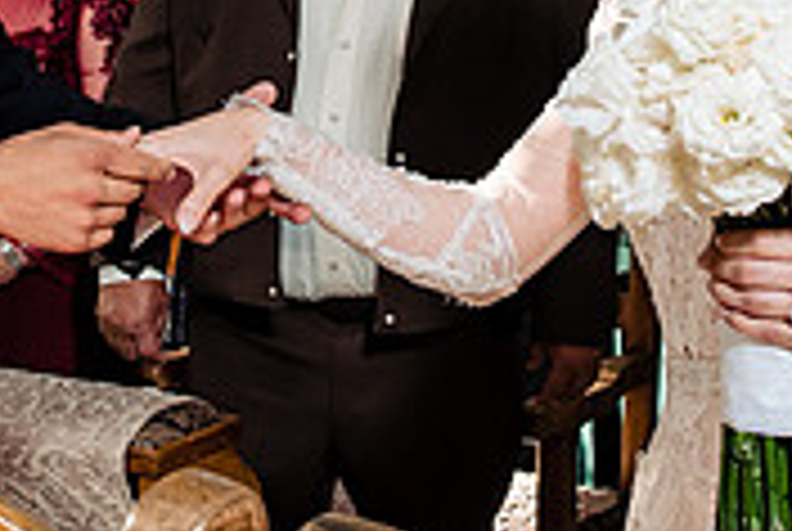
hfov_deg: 18.9
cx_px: 315
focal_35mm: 108
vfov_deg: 12.5
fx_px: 2380
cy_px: -90
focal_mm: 29
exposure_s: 1/200
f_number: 7.1
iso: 1000
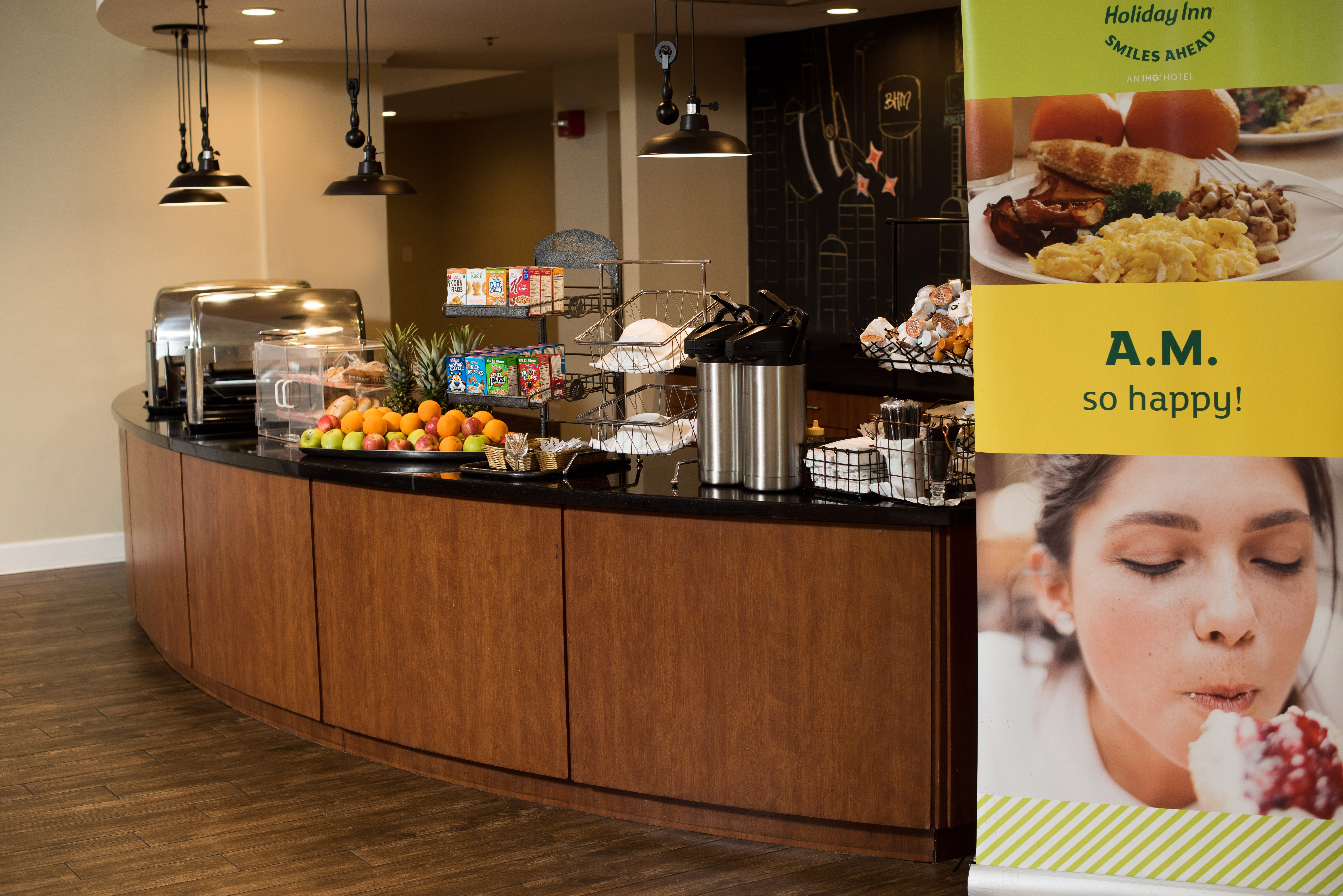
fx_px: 1866
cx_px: 672
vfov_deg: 27.0
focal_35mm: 50
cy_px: 448
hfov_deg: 39.6
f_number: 3.5
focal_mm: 50
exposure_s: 1/50
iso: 200
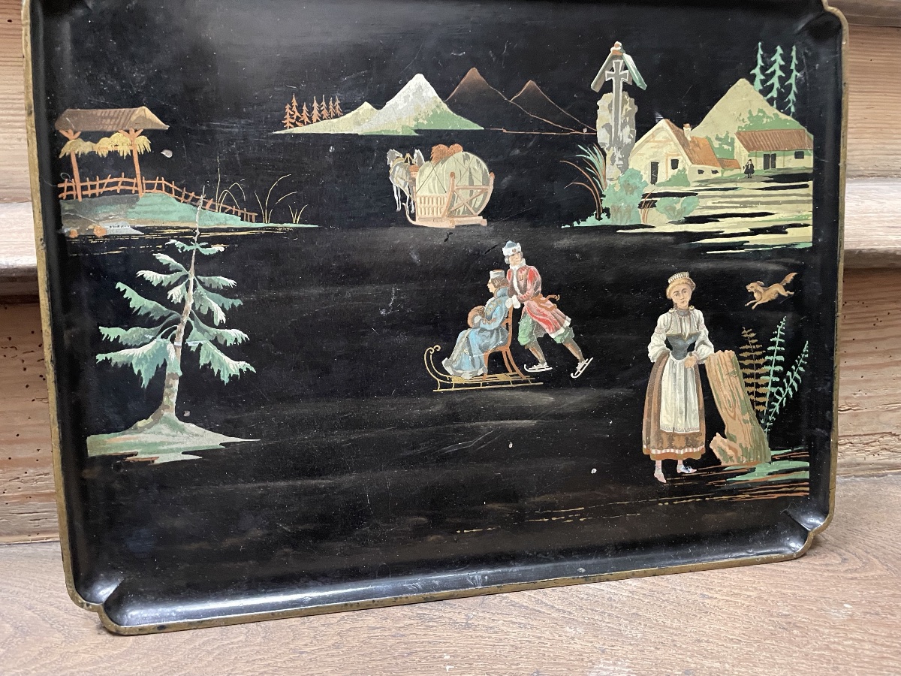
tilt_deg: -18.1
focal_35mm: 26
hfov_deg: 67.3
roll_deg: -0.2
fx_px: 677
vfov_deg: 53.1
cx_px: 450
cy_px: 338
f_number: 1.6
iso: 640
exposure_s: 1/30
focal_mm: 4.2
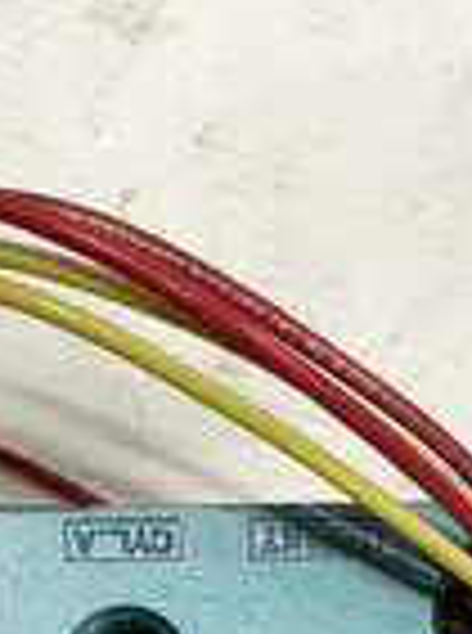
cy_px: 585
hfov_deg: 19.7
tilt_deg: -73.6
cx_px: 157
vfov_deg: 25.5
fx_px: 1352
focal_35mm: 74
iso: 200
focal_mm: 4.2
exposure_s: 1/60
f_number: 1.6
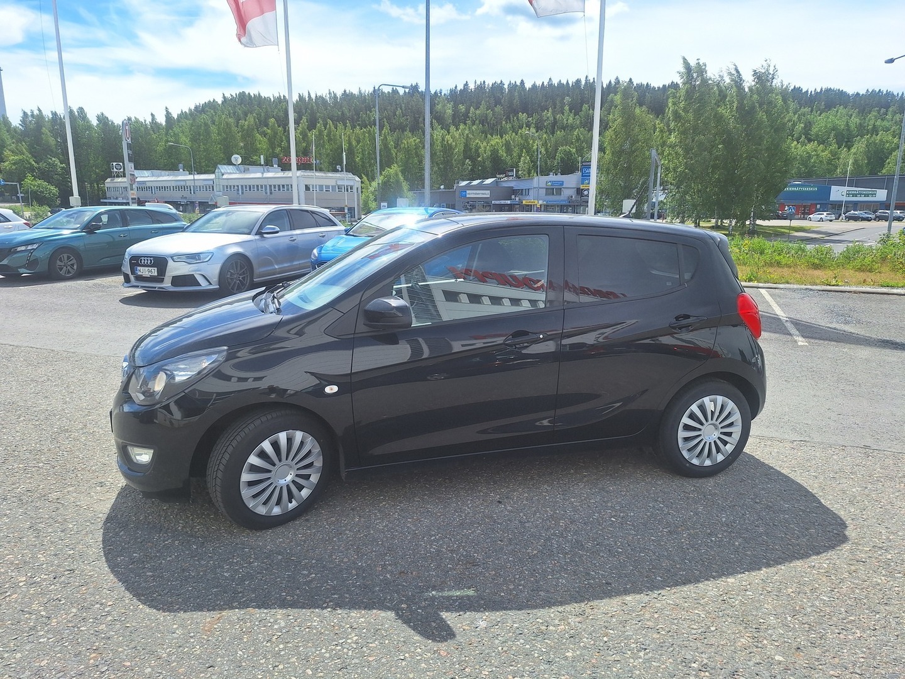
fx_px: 601
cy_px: 340
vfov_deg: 58.9
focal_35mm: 23
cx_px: 452
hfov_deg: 73.9
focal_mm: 5.54
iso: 40
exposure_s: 1/2519
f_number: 1.8
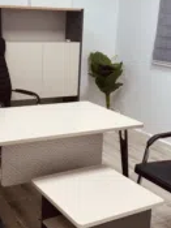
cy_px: 96
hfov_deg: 26.3
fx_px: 363
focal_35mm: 55
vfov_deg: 34.9
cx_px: 50
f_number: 1.78
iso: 64
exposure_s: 1/166
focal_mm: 6.86
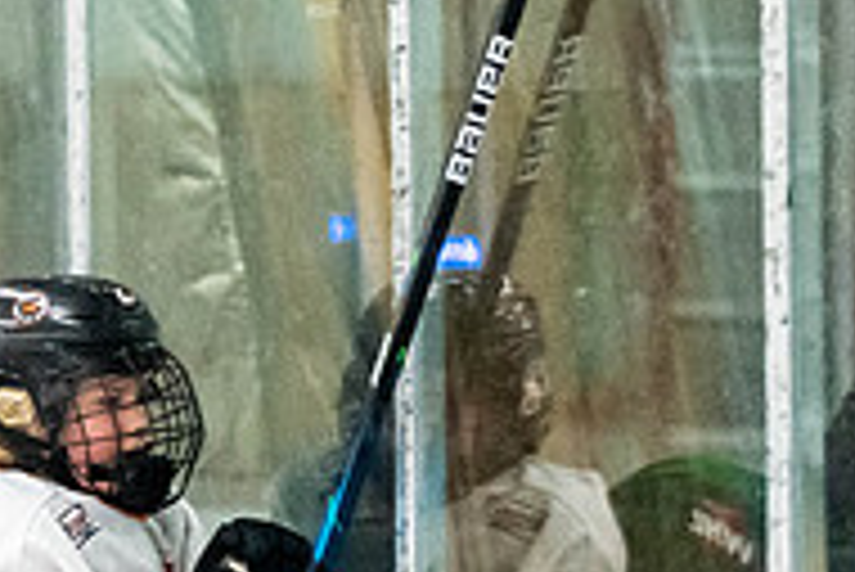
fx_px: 12549
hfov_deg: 3.9
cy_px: 1208
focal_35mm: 528
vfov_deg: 2.6
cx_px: -297
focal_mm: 102
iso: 2200
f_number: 2.8
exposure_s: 1/640
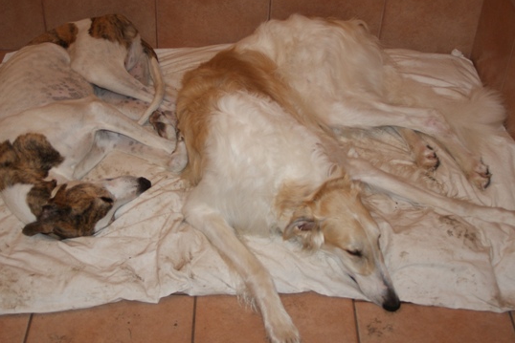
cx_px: 255
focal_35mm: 50
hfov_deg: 39.6
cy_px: 180
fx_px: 715
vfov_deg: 27.0
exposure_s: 1/60
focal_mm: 28
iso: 400
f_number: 4.5
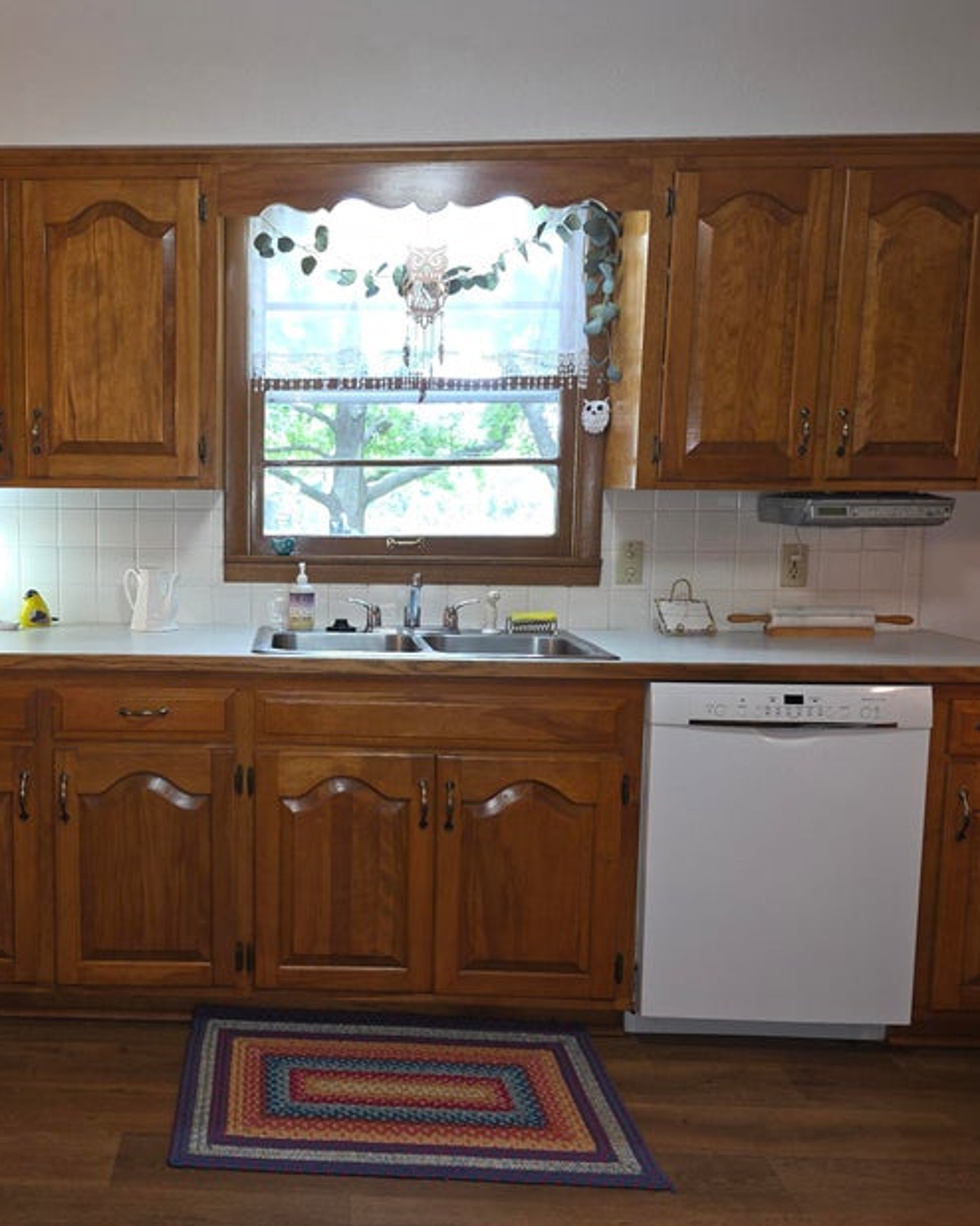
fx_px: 1124
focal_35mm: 31
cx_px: 231
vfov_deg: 57.2
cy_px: 619
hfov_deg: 45.3
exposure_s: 1/24
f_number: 1.7
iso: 100
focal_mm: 6.3
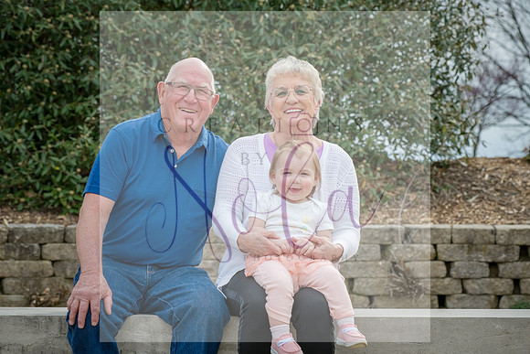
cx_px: 265
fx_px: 1472
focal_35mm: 100
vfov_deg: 13.7
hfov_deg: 20.4
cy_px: 177
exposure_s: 1/640
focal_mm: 100
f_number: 8
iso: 400
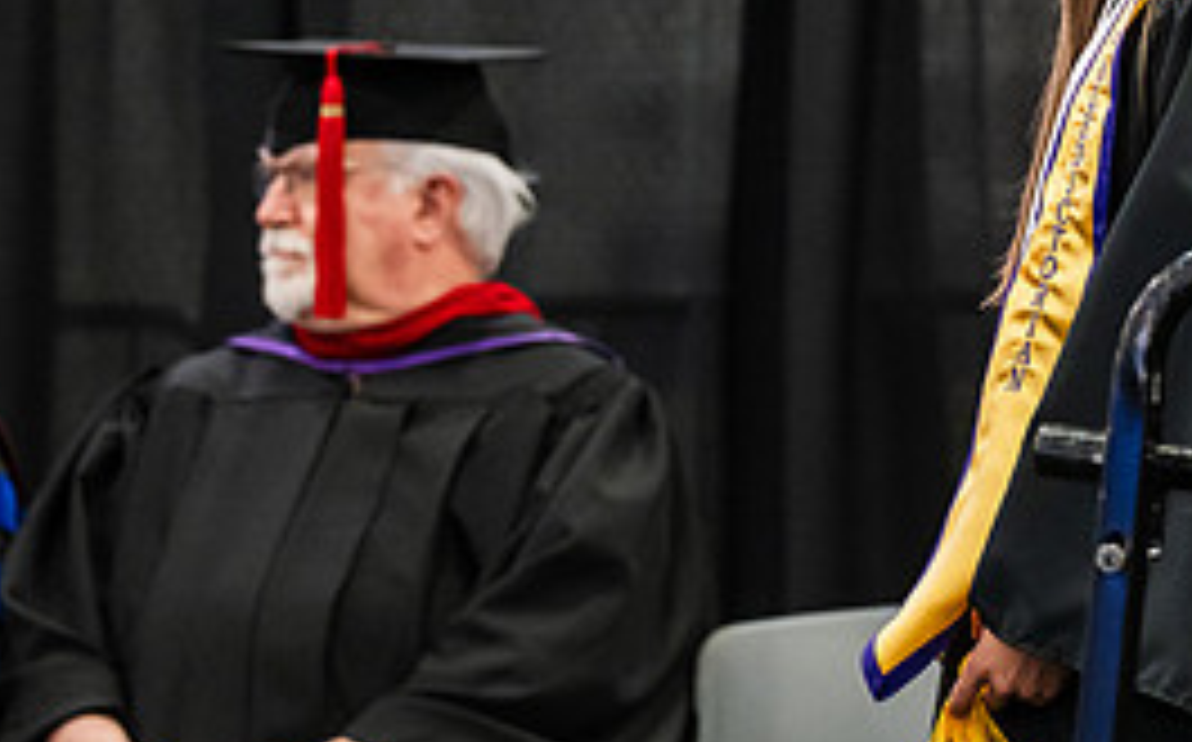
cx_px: 873
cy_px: -52
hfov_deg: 4.7
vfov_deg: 2.9
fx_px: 14506
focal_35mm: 447
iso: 4000
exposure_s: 1/200
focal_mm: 200
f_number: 4
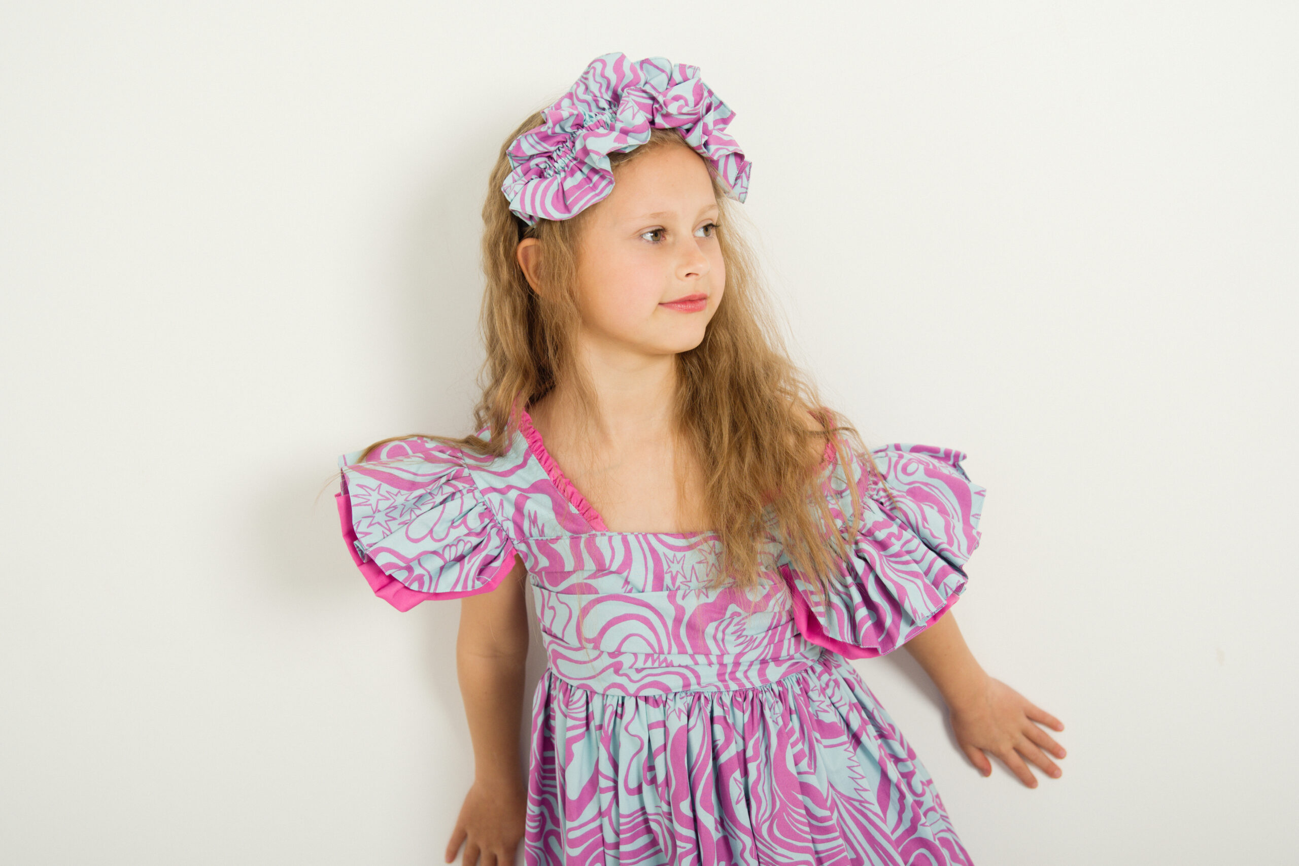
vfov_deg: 25.8
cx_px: 650
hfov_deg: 37.8
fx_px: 1894
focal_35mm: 52
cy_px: 433
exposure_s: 1/200
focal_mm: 35
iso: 100
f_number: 3.2
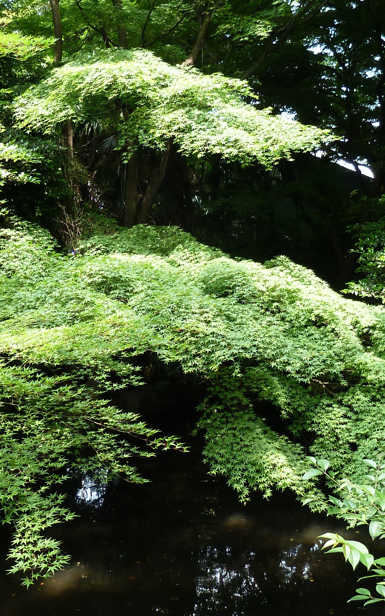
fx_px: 823
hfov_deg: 26.3
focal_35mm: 49
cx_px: 201
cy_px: 287
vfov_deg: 41.0
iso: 80
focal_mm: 4.1
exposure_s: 1/50
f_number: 3.3
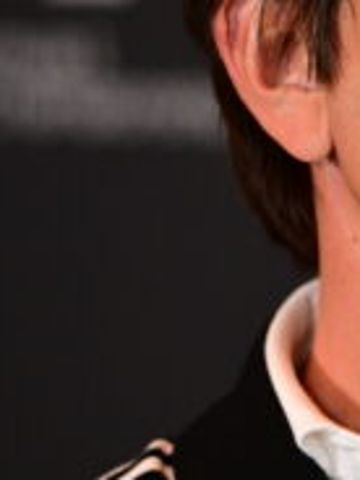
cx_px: 660
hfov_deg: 0.9
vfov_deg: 1.3
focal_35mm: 1567
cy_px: 130
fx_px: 21729
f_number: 2.8
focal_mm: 400
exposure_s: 1/320
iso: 2000
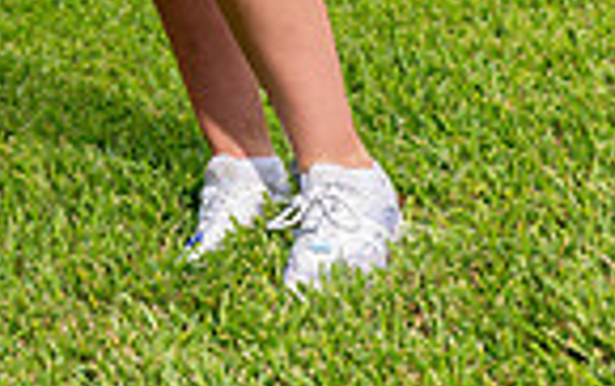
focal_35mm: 152
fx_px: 2551
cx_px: 64
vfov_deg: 8.0
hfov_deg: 13.6
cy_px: -526
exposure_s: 1/500
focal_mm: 48
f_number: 4
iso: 100
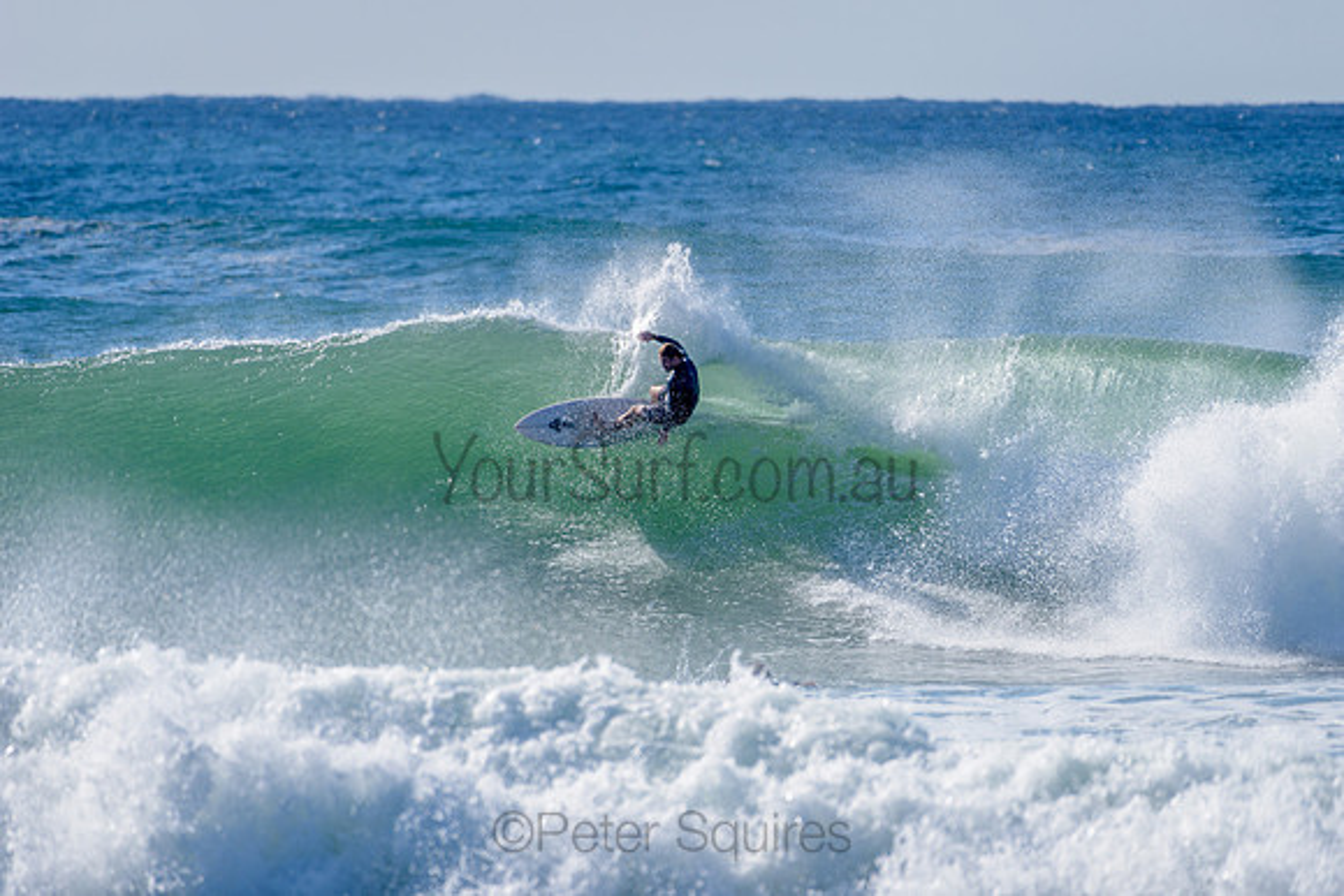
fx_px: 19063
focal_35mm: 511
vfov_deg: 2.7
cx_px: 680
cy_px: 448
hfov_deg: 4.0
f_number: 5.6
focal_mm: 500
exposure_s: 1/2000
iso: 160
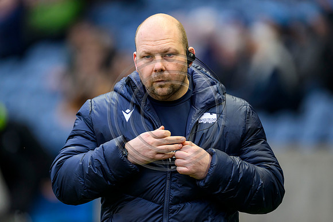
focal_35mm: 400
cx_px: 166
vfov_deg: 3.4
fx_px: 3701
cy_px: 111
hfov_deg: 5.2
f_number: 3.2
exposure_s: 1/1000
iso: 3200
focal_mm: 400
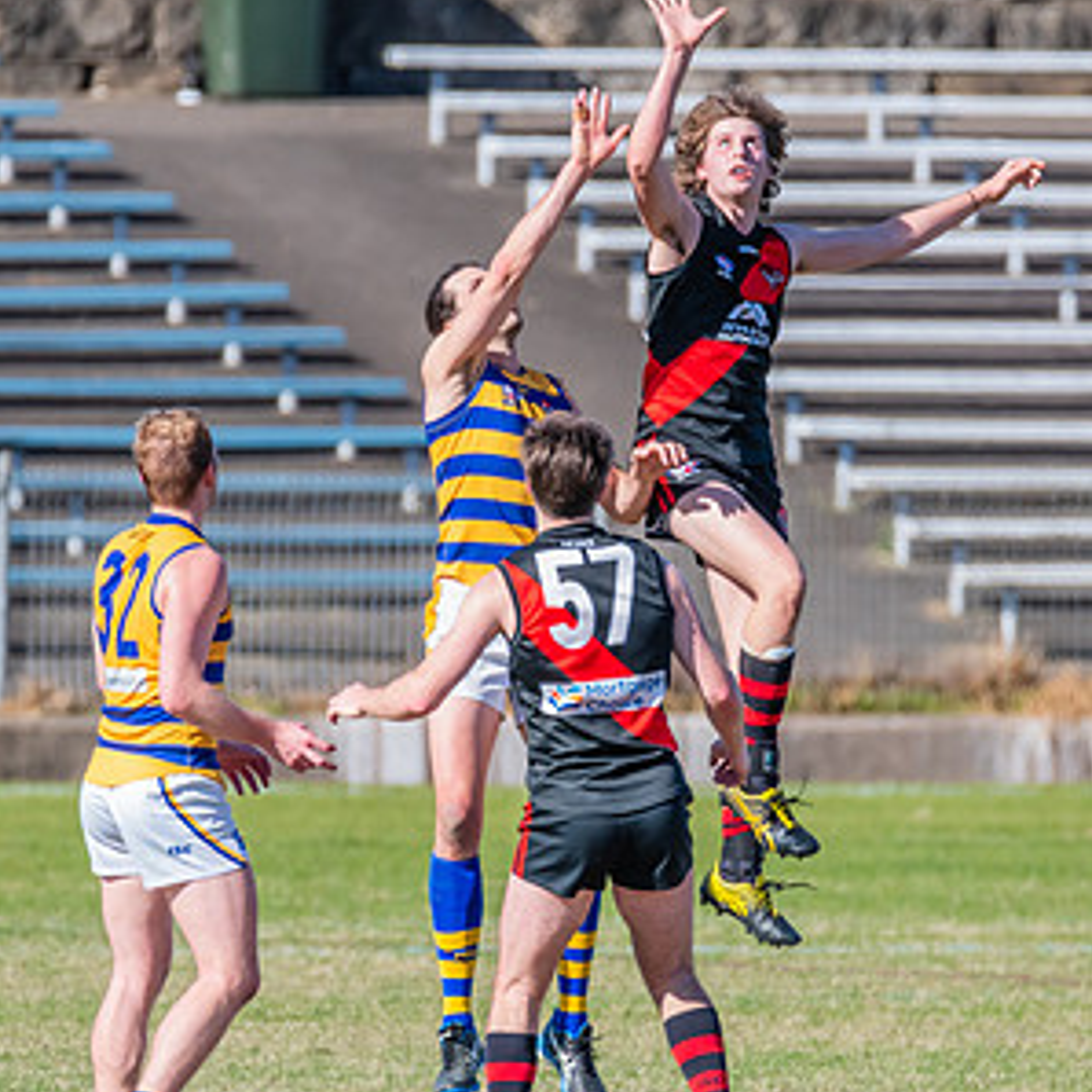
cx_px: 679
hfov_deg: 1.5
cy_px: 656
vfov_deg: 1.5
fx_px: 41258
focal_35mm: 1156
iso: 800
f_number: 8
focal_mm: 600
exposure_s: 1/1600
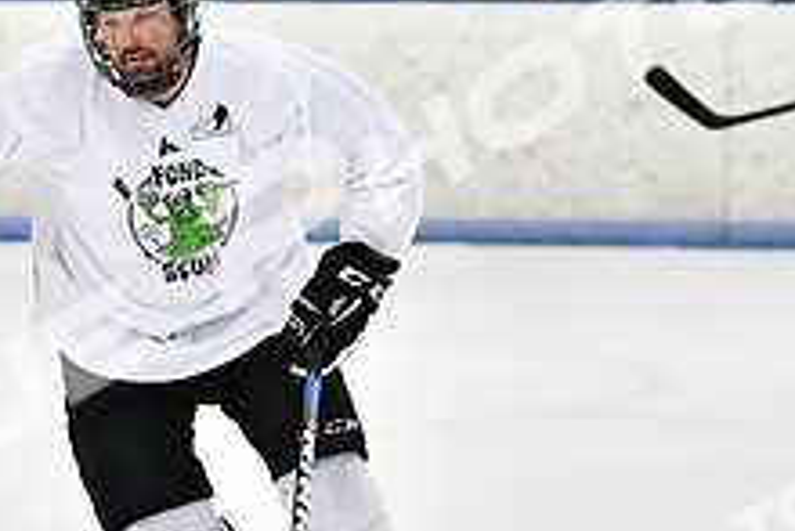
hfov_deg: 4.6
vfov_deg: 3.1
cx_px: 0
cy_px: 367
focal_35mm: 443
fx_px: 9789
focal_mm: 112
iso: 6400
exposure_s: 1/1250
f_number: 3.2
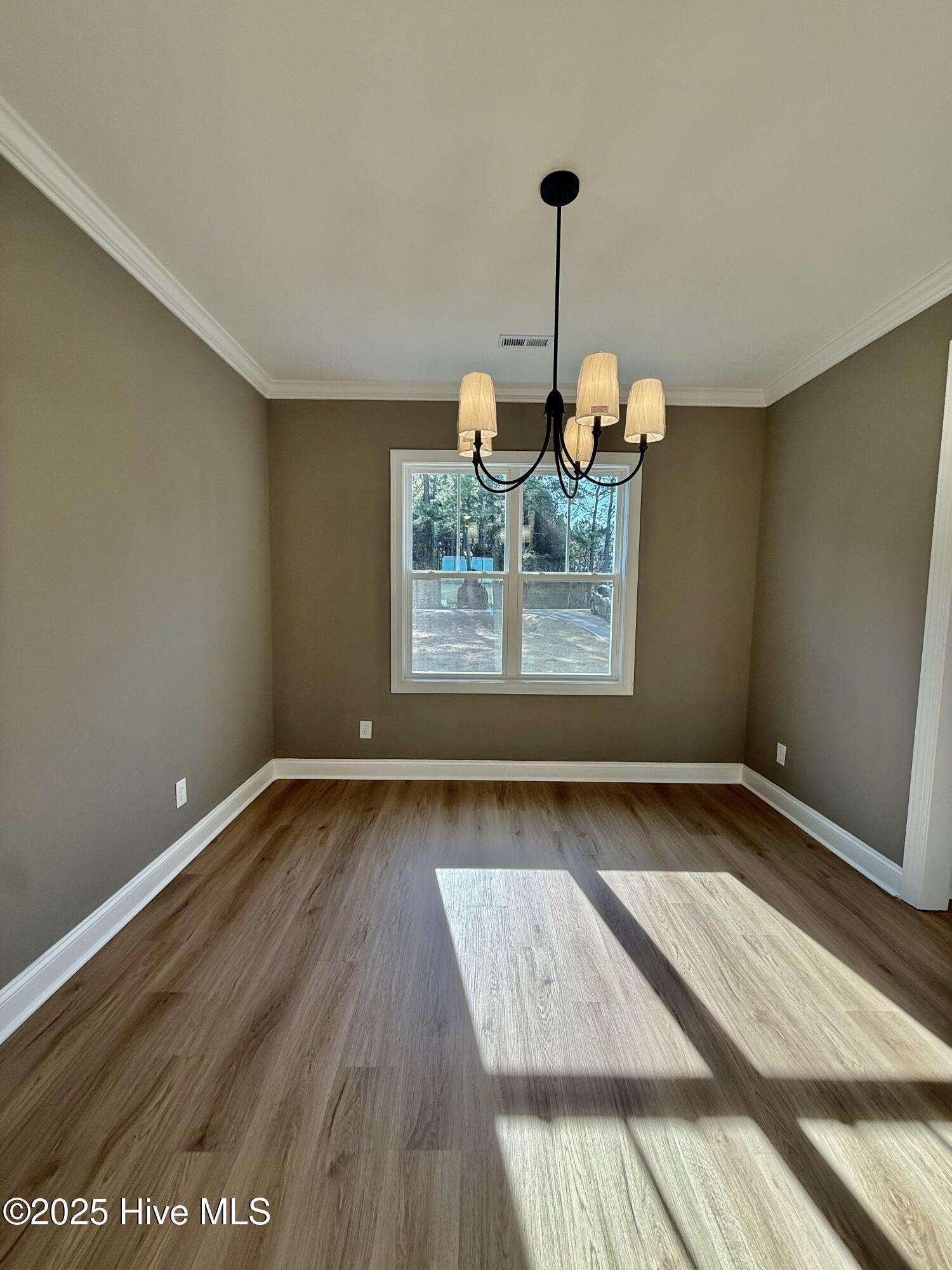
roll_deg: -2.2
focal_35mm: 14
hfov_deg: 85.7
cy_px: 635
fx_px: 513
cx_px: 476
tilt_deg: -4.2
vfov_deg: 102.1
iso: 64
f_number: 2.2
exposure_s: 1/256
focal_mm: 2.22
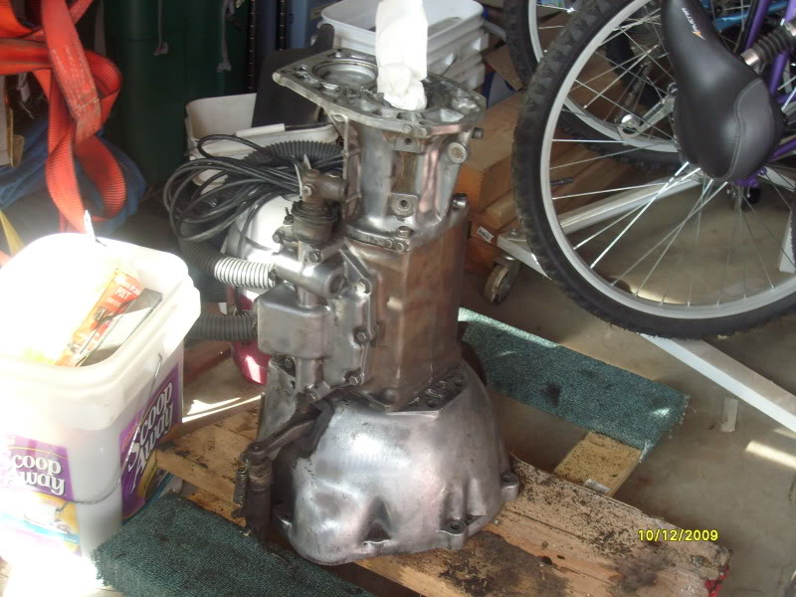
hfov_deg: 36.8
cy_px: 298
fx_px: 1196
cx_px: 398
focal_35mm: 52
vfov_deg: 28.0
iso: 80
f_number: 3.3
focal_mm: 8.7
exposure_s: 1/60
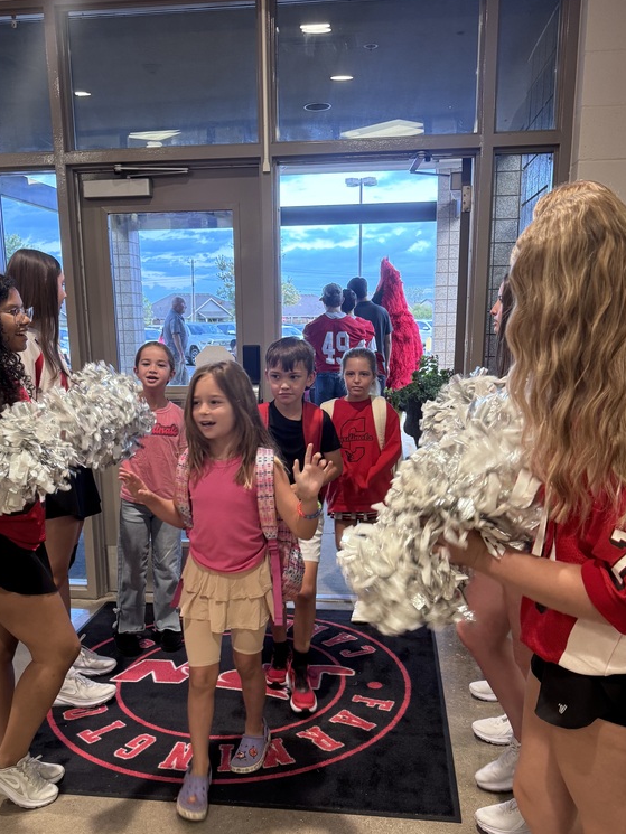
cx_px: 271
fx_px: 795
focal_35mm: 33
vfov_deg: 54.9
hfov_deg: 42.9
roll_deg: +1.2
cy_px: 503
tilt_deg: -13.3
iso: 250
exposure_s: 1/60
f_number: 1.78
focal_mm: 6.76
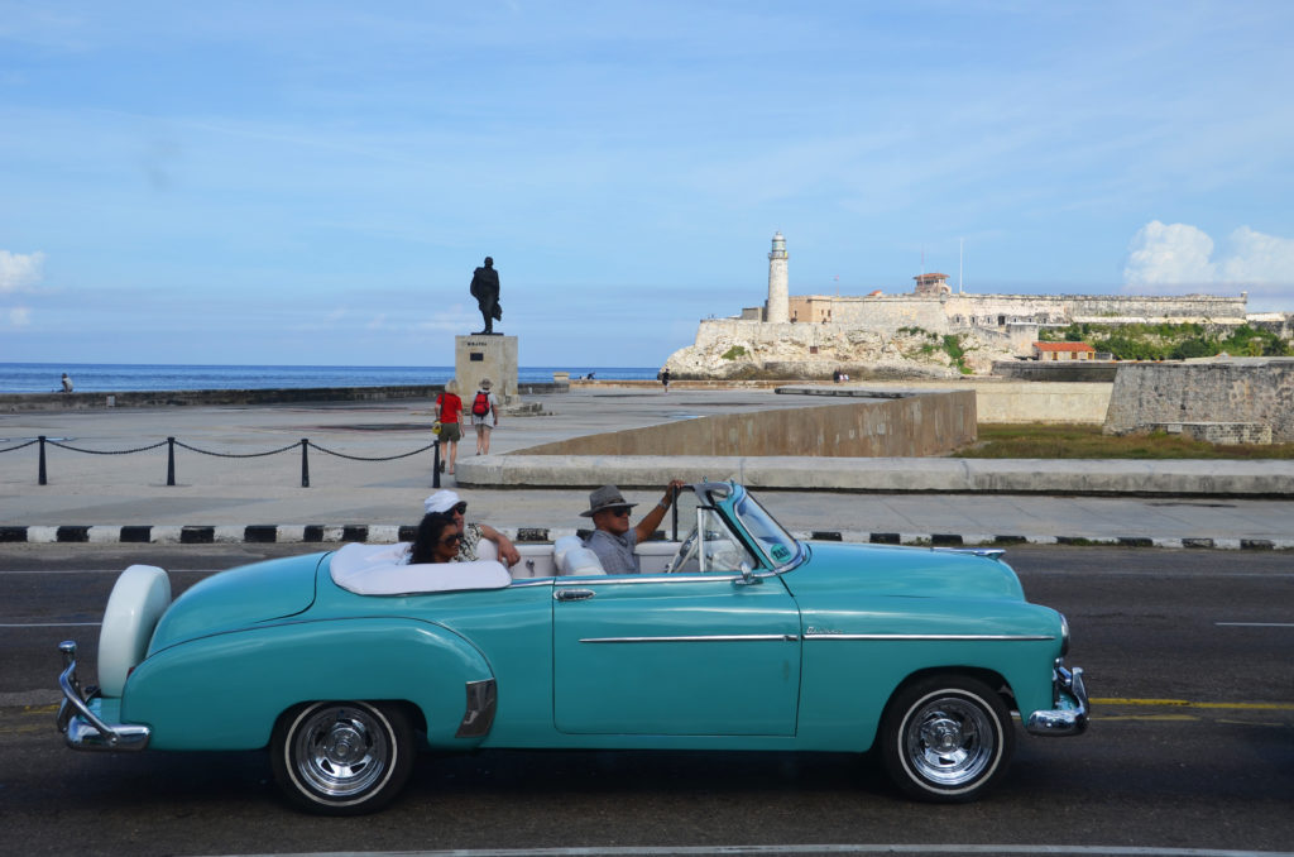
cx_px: 647
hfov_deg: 45.0
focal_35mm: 44
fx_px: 1560
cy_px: 428
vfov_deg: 30.7
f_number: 5.6
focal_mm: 29
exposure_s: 1/320
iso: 100
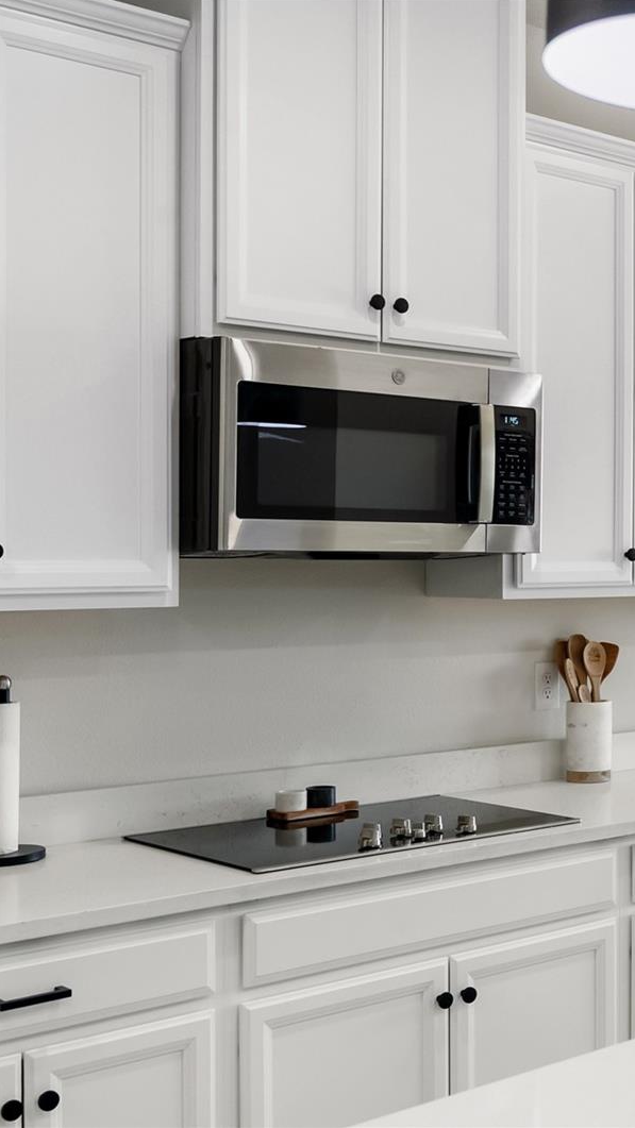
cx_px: 815
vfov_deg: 42.1
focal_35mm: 49
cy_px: 561
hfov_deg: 22.1
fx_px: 1466
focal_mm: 31
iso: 2000
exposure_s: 1/90
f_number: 5.6
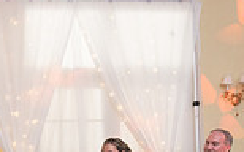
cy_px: 219
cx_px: -57
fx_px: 611
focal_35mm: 92
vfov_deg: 13.5
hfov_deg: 20.9
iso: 1400
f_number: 5
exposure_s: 1/125
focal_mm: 24
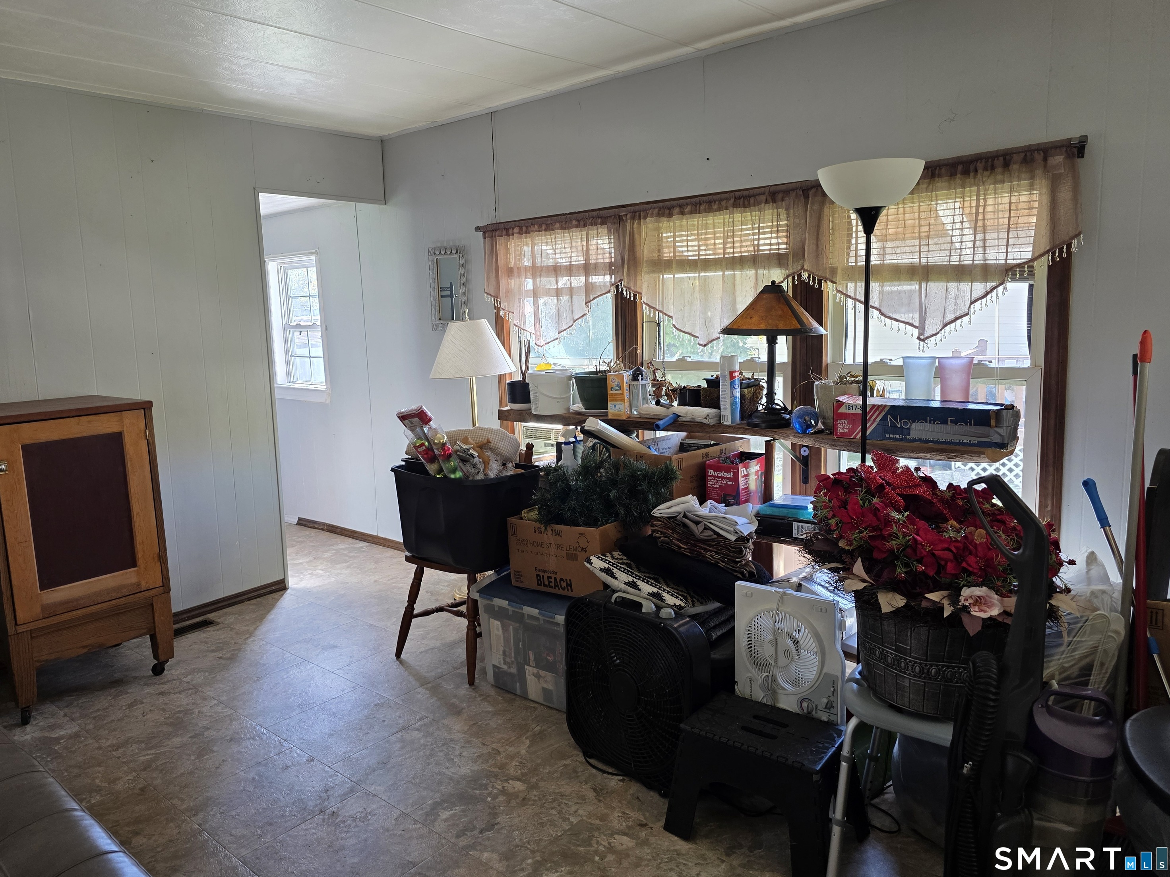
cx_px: 566
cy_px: 422
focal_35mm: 24
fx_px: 811
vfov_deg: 56.8
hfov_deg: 71.6
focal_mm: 6.3
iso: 160
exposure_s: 1/120
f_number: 1.7
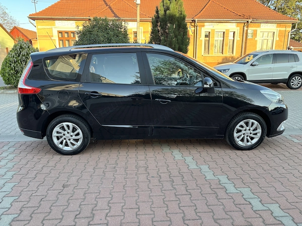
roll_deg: +0.3
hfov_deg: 67.3
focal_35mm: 26
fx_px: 227
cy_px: 113
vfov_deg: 53.1
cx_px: 151
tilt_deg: -14.4
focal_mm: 5.96
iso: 32
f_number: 1.6
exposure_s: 1/121
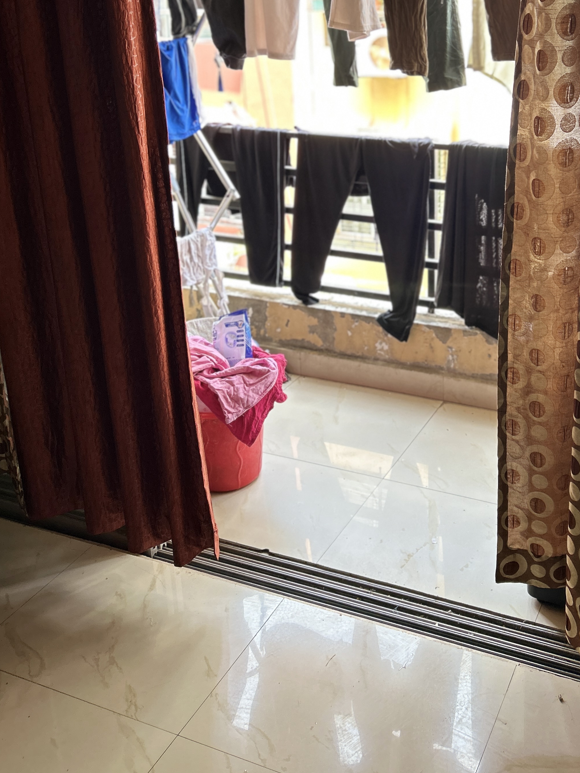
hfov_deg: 36.2
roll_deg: +0.0
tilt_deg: -14.5
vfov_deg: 46.3
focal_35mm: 39
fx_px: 871
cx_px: 418
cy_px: 202
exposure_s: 1/121
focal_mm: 5.7
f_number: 1.5
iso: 64
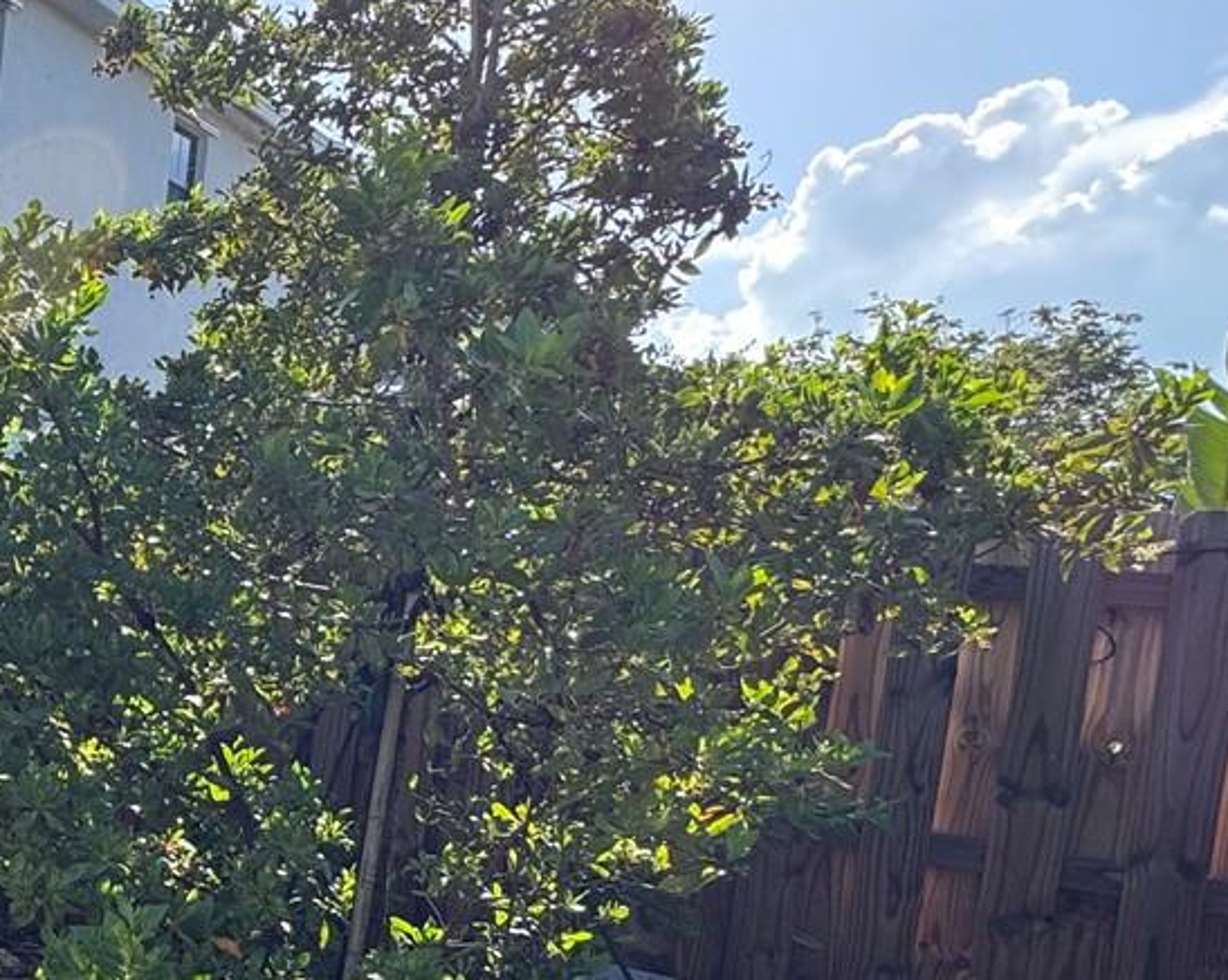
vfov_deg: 36.8
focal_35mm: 40
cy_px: 675
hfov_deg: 33.0
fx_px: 1453
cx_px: -393
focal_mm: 2.22
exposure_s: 1/401
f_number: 2.2
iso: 40
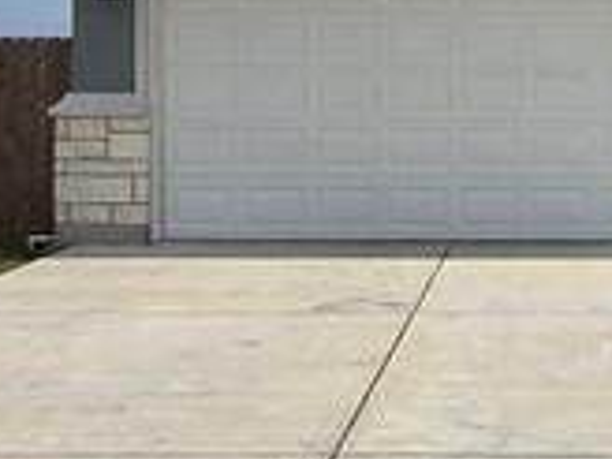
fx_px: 1432
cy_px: 37
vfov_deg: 17.9
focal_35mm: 81
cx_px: 597
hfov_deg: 23.2
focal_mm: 2.2
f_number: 2.2
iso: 50
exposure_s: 1/6601
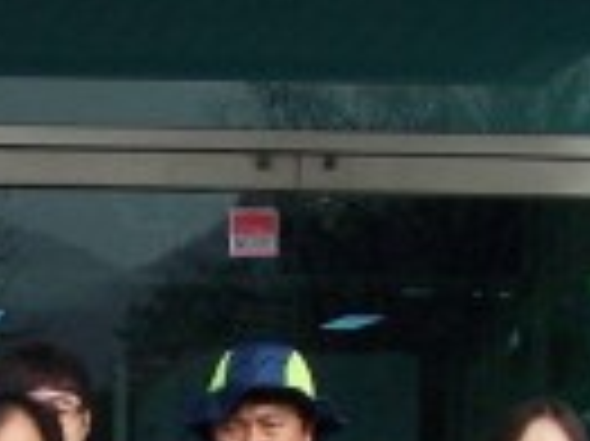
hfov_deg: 9.3
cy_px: 529
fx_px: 3542
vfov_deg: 7.1
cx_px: -257
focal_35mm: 208
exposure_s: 1/500
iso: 100
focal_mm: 8
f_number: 3.4
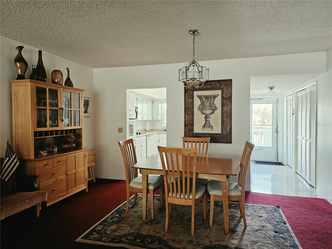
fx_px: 221
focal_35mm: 23
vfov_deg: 58.9
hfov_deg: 73.9
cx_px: 166
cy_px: 124
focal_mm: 6.3
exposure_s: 1/120
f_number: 1.7
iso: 400
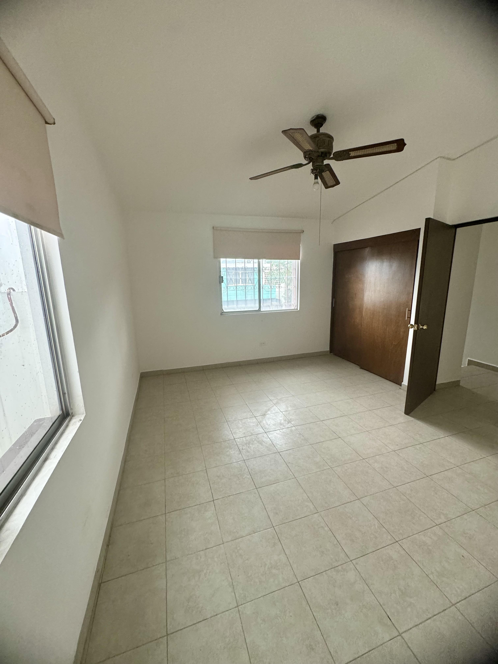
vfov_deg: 102.1
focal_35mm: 14
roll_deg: +0.1
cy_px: 332
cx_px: 249
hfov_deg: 85.7
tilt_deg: -10.4
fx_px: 269
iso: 250
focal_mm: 2.22
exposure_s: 1/120
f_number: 2.2
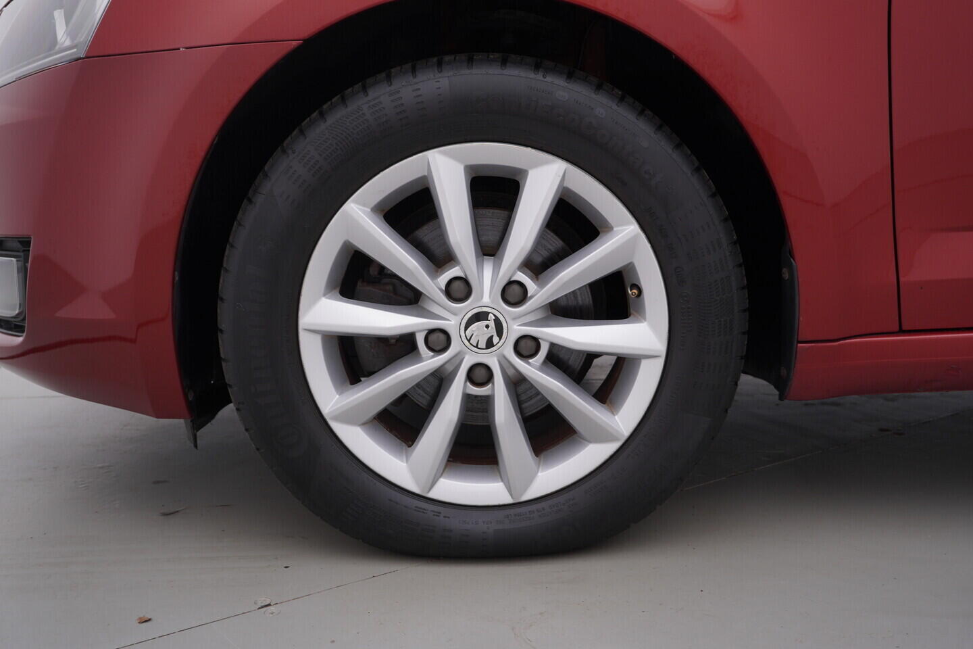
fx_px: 973
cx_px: 486
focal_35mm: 36
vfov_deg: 36.9
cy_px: 324
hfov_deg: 53.1
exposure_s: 1/80
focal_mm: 24
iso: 125
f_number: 4
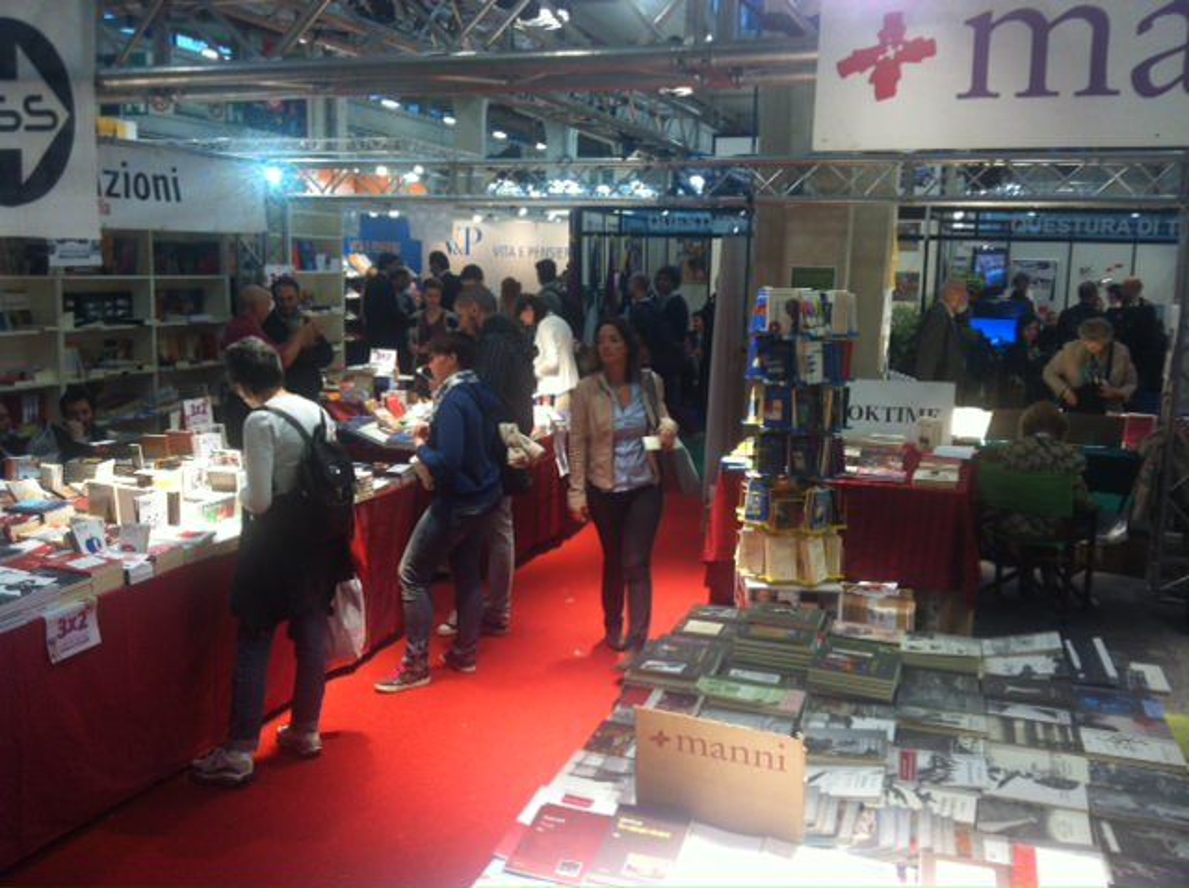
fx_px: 1200
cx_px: 594
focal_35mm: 35
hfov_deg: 52.7
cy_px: 444
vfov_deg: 40.6
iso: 80
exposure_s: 1/15
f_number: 2.8
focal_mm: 3.85
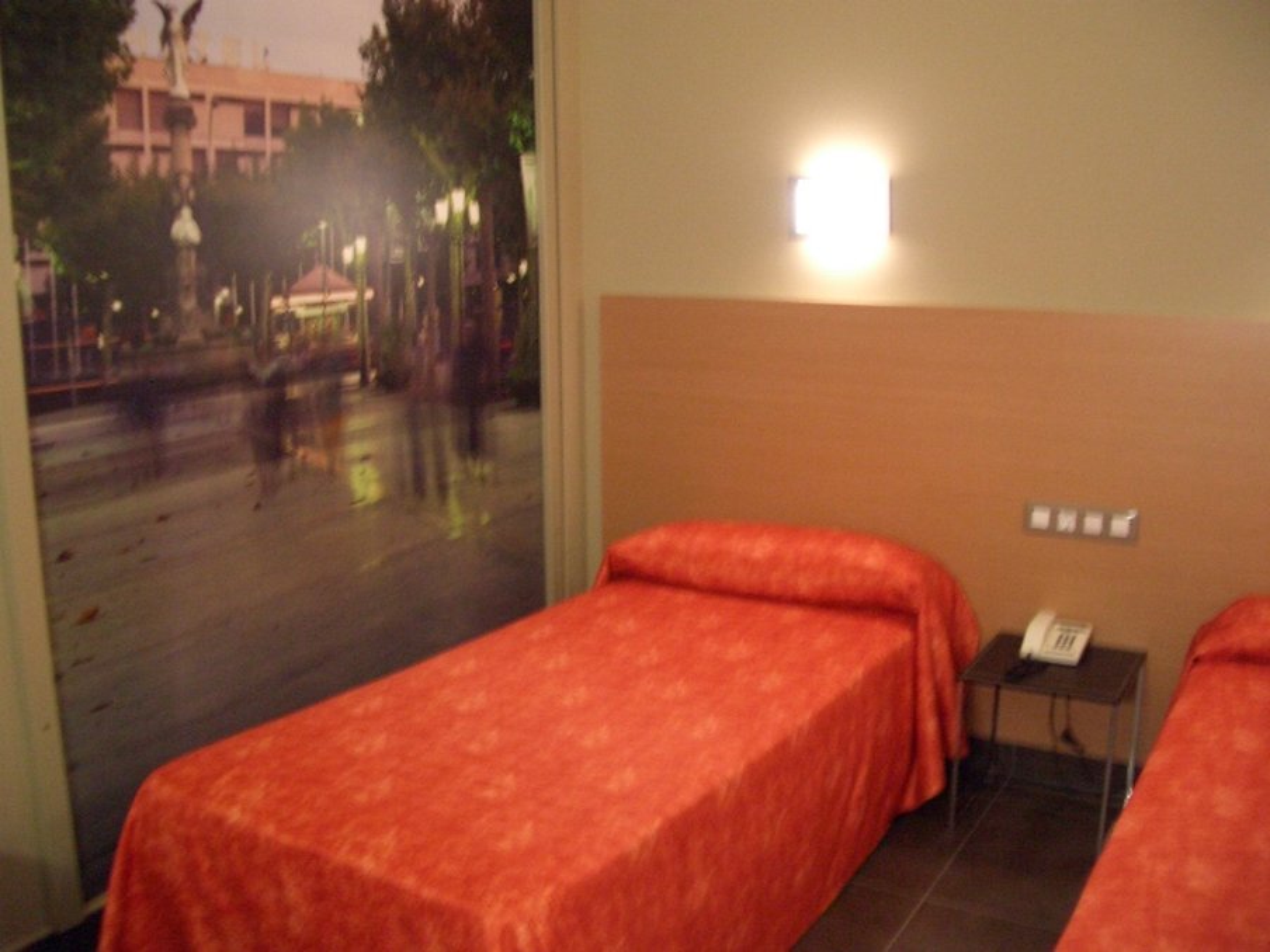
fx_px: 1284
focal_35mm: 35
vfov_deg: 40.7
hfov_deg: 52.6
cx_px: 635
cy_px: 476
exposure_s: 1/8
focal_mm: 5.8
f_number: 2.6
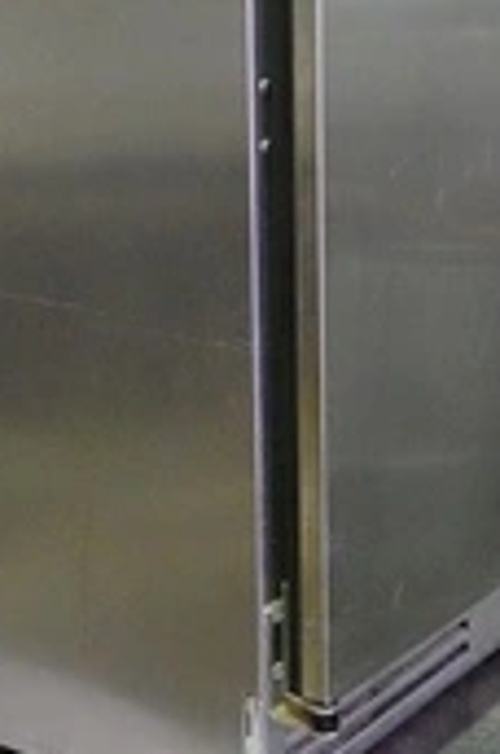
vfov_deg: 21.4
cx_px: 202
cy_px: 48
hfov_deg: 14.6
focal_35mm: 93
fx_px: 1945
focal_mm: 14.99
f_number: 11
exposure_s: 1/15
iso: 3200
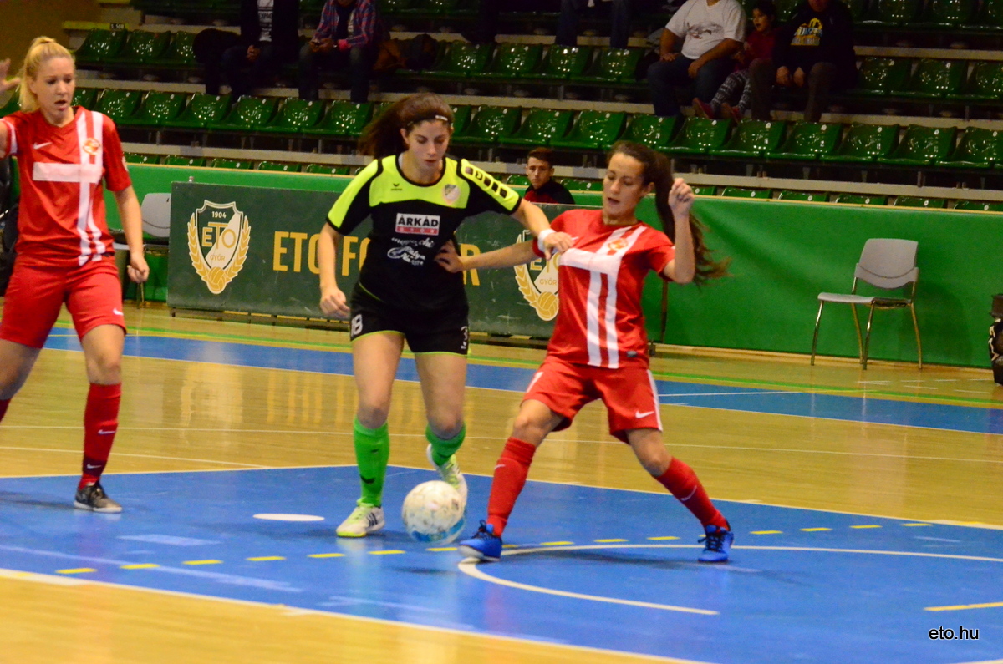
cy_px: 332
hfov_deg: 11.3
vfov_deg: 7.5
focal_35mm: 183
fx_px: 5088
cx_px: 502
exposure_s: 1/400
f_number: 5.6
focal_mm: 122
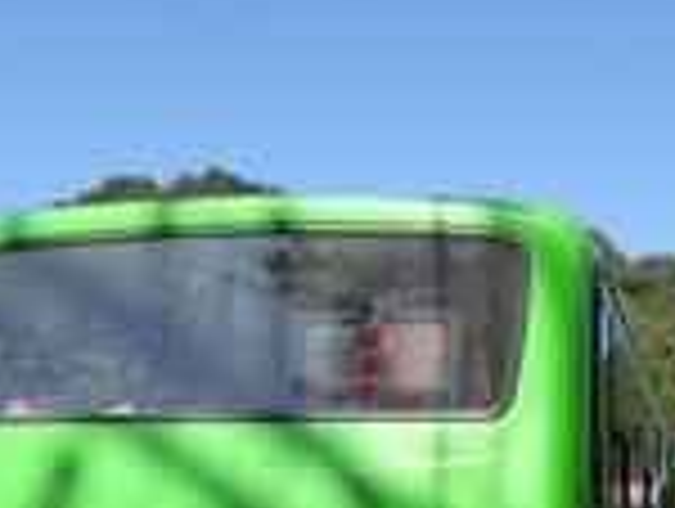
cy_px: 652
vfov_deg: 18.4
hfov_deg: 25.9
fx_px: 1465
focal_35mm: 75
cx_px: 382
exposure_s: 1/800
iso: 160
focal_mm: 4.3
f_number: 3.3
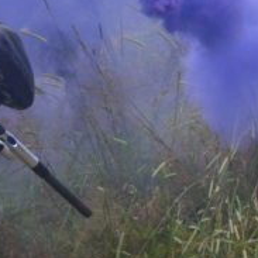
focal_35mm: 213
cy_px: -13
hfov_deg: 8.1
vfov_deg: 8.2
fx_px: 1796
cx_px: 385
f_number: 5.6
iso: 800
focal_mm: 30
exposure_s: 1/1600
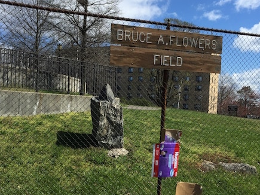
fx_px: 300
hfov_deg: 46.8
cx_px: 127
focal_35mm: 40
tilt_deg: -1.6
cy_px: 115
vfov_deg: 35.8
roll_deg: -3.0
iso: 32
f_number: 2.2
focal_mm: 4.15
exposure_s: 1/1883
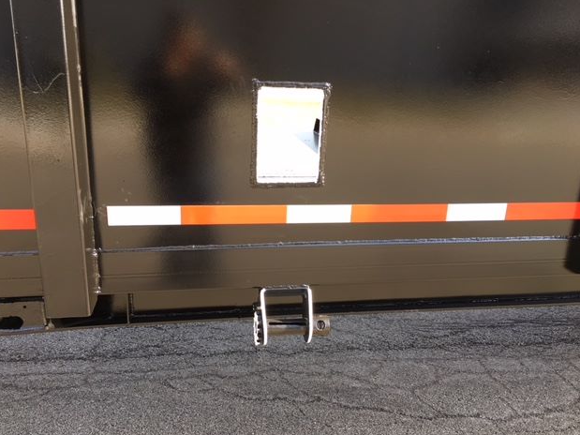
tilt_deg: -16.4
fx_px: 503
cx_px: 282
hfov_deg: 60.0
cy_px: 222
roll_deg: -1.0
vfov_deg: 46.8
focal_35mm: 30
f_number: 2.2
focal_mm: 4.15
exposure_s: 1/120
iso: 32
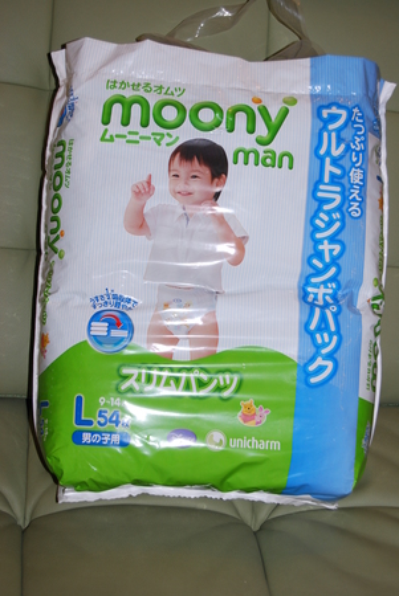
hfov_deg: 18.2
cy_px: 298
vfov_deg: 27.0
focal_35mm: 75
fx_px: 1244
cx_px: 200
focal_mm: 50
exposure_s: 1/60
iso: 200
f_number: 5.6
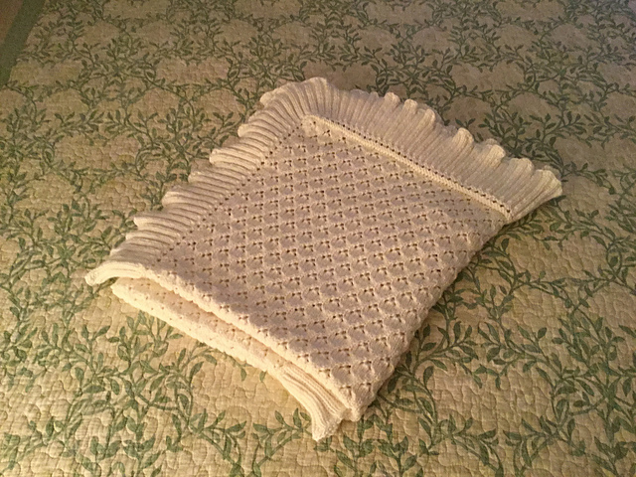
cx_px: 318
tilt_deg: -51.2
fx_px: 570
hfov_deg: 58.4
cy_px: 238
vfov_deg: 45.4
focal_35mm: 31
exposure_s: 1/30
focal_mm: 3.3
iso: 250
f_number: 2.4
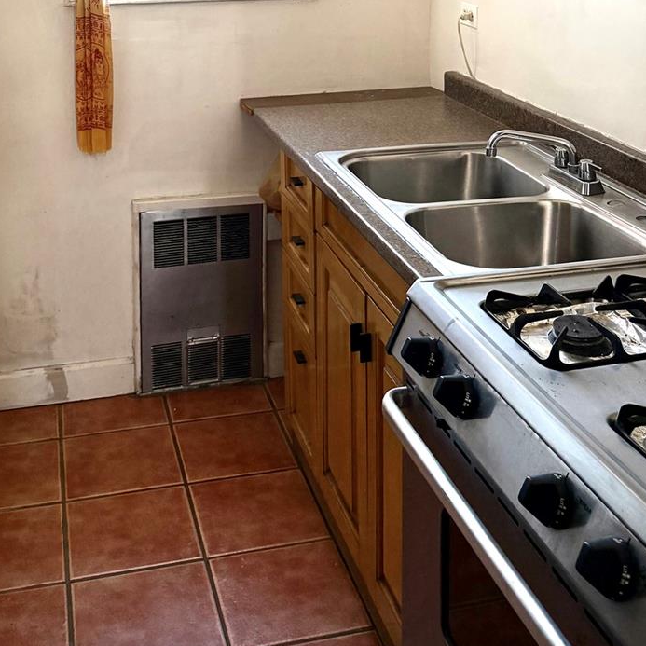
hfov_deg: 36.1
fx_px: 992
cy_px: -33
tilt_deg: -3.6
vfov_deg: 32.5
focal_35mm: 47
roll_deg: +1.2
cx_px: 308
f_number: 1.78
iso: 200
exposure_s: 1/146
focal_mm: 6.76
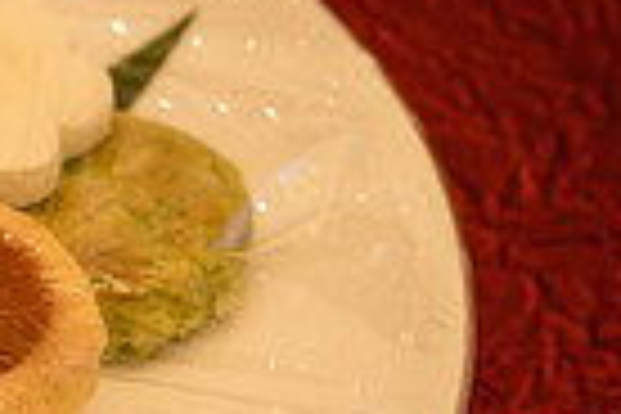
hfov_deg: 6.3
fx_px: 5571
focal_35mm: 323
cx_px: -360
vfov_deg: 4.3
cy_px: 340
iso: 400
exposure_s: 1/200
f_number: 2.8
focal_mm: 36
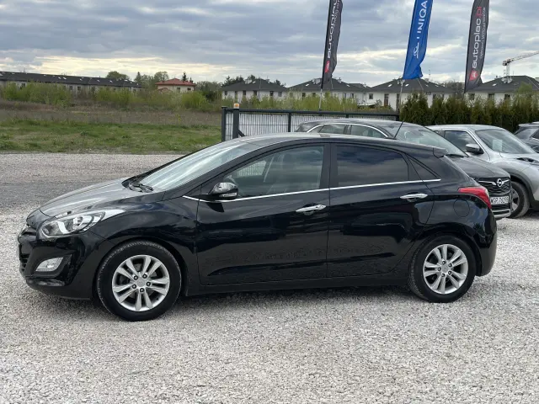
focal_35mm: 48
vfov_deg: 30.3
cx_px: 270
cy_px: 202
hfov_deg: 39.7
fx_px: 747
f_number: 1.78
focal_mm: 6.86
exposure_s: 1/1305
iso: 80
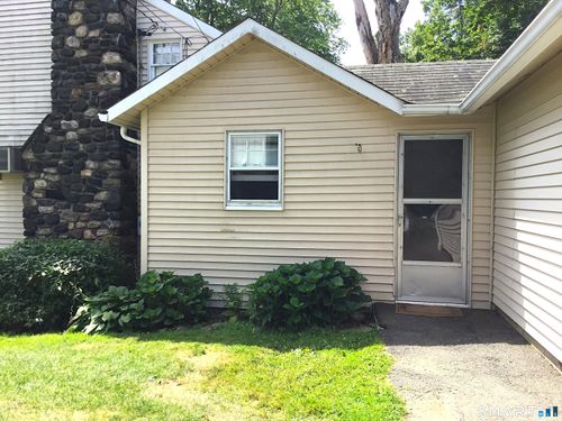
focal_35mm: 31
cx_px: 281
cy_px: 210
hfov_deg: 58.4
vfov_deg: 45.4
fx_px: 503
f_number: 2.4
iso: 25
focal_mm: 3.3
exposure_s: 1/411
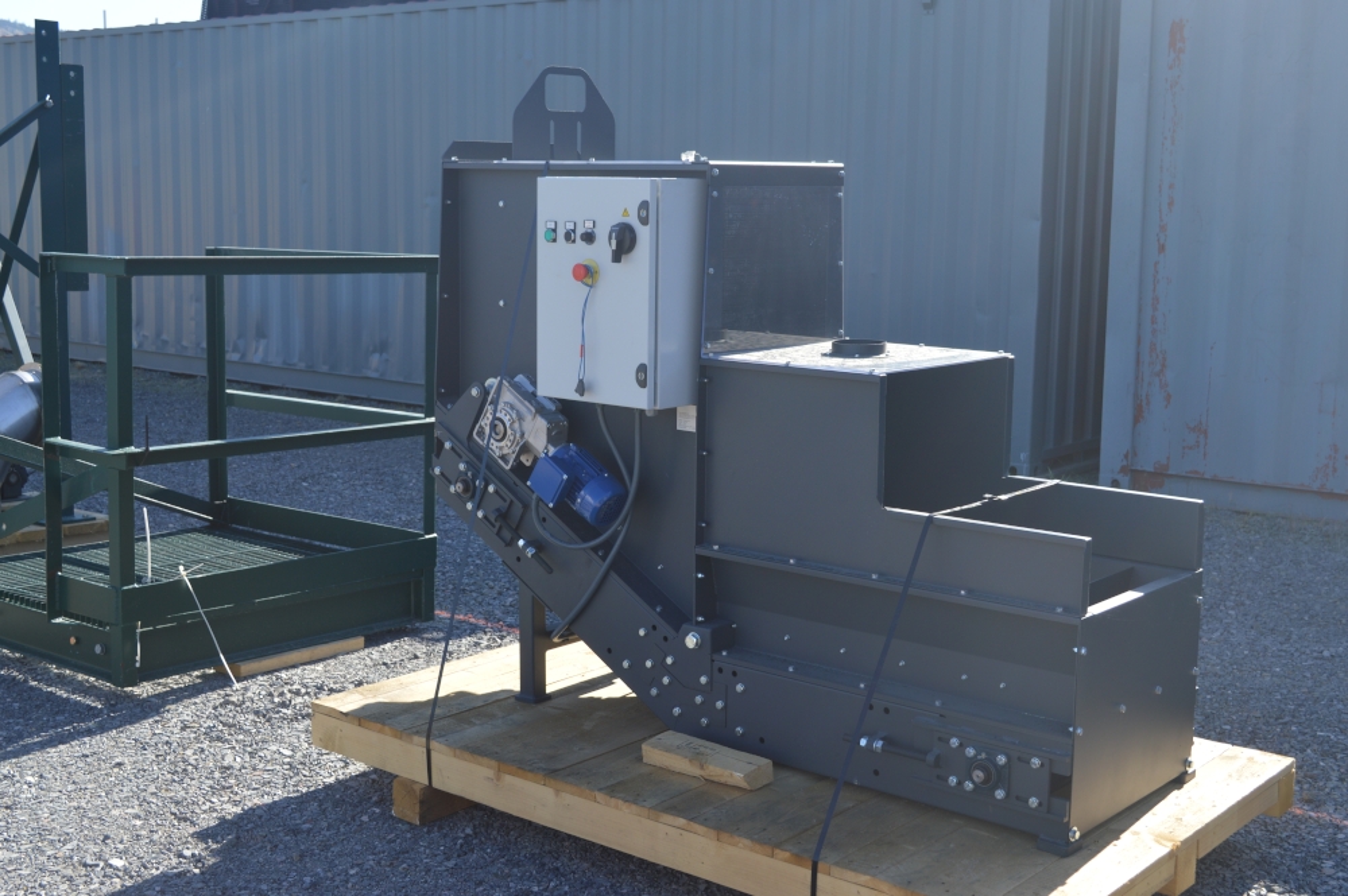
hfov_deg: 42.4
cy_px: 448
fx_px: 1740
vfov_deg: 28.9
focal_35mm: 46
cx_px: 674
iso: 100
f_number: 6.3
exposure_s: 1/160
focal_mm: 31
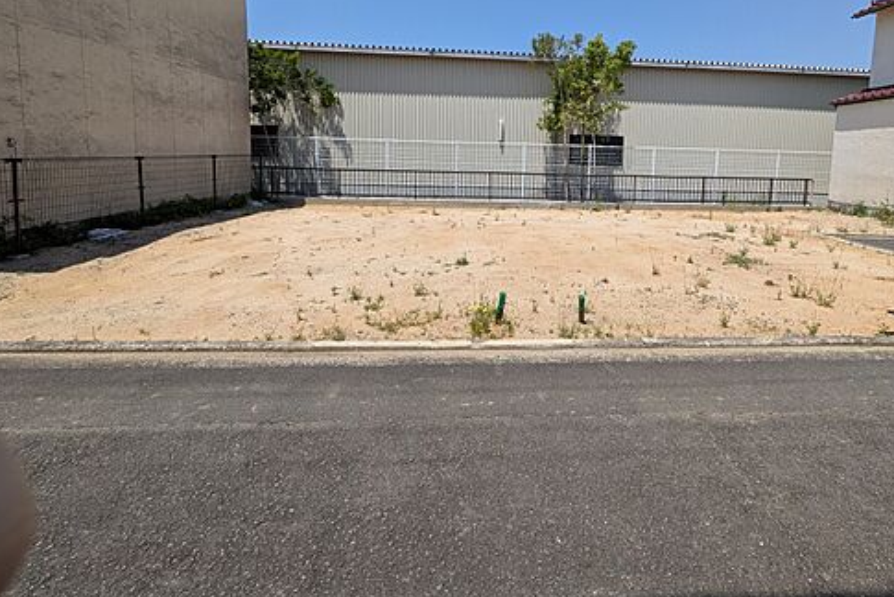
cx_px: 514
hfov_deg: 89.3
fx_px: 447
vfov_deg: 65.5
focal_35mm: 18
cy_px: 195
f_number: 2.2
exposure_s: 1/1751
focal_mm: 1.83
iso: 48
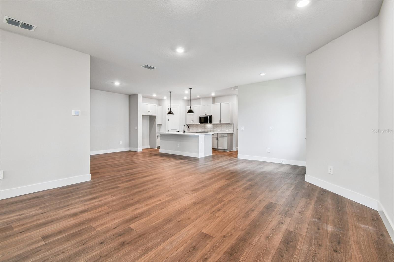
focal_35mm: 15
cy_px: 131
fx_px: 164
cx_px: 197
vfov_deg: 77.3
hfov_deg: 100.4
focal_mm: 10
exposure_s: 1/13
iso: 100
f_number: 7.1
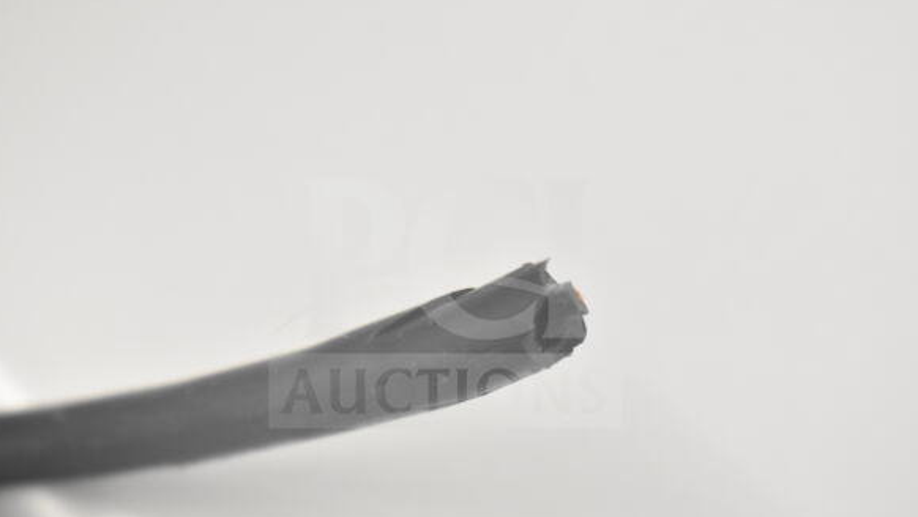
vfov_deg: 13.4
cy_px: 303
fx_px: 2205
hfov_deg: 23.5
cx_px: 445
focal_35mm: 91
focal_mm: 55
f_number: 5.6
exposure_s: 1/100
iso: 2800
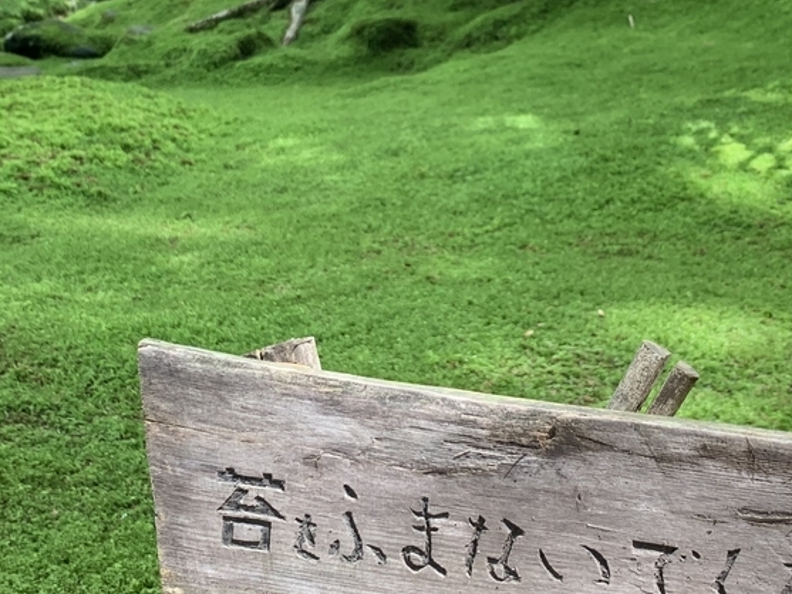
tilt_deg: -12.5
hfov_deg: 34.3
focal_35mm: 56
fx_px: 1282
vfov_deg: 26.1
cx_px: 410
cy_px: 267
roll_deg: +2.6
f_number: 1.8
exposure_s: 1/102
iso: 100
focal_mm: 4.25
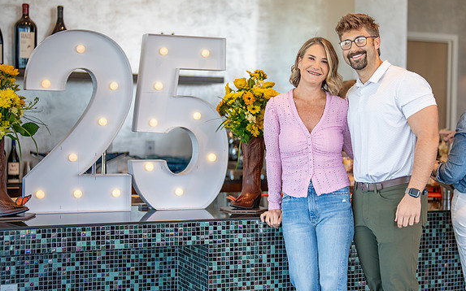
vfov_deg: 18.6
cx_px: 313
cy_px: 146
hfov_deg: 29.2
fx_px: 889
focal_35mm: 70
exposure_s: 1/800
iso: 320
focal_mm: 50
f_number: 1.2
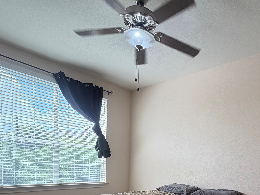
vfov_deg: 45.8
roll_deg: -2.2
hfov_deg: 63.0
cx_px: 181
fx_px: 203
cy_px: 180
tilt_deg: -4.0
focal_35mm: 27
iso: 64
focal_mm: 2.22
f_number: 2.2
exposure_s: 1/121
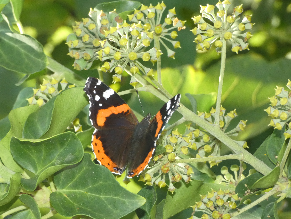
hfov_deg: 11.2
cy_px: 110
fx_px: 1488
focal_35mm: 177
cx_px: 146
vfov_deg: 8.4
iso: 400
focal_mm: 31.7
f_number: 5.5
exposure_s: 1/60
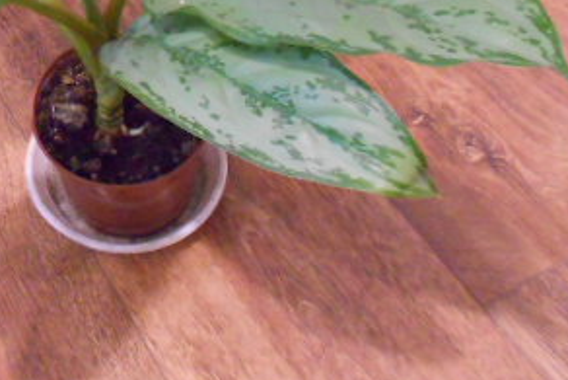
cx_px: 23
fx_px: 1042
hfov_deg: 28.9
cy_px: -78
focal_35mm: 66
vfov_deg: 19.4
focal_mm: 5.3
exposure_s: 1/8
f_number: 3.4
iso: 800
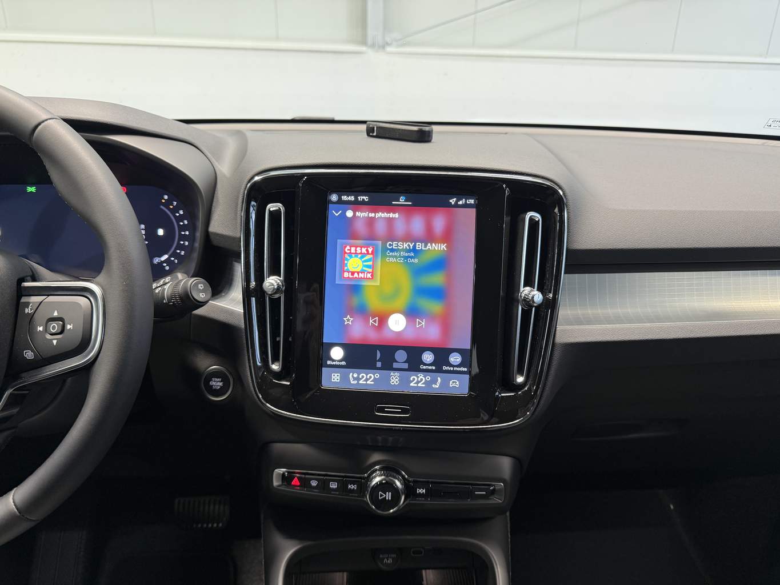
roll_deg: -0.7
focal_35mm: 24
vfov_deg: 56.8
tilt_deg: -21.1
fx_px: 541
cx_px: 390
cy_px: 292
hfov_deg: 71.6
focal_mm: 6.76
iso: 160
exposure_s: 1/50
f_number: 1.78
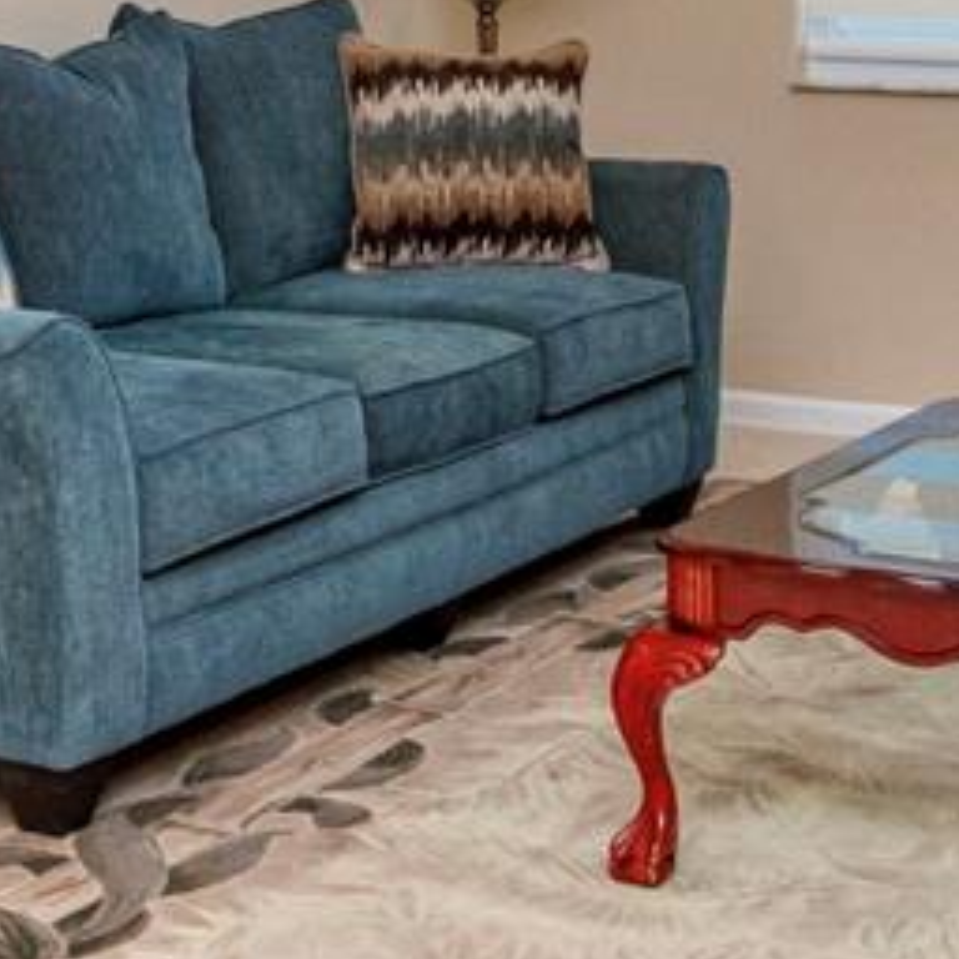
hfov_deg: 19.7
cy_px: -176
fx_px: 2747
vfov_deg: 18.8
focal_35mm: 88
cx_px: 322
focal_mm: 11
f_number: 6.3
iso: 800
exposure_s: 1/200
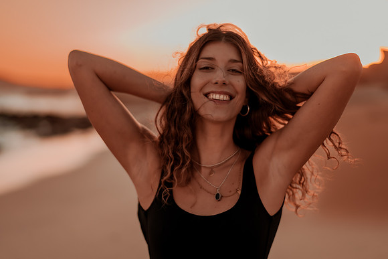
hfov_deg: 34.5
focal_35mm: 58
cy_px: 130
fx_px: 625
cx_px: 194
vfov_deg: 23.4
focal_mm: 58
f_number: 1.4
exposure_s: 1/800
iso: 100
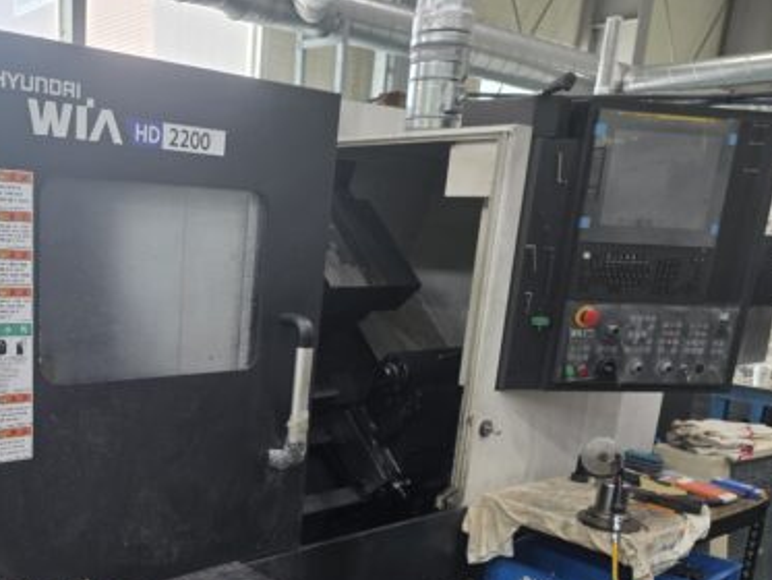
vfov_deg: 38.0
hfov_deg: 48.0
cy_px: 412
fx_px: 825
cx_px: 182
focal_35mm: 37
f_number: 1.7
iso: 160
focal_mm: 6.25
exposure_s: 1/120
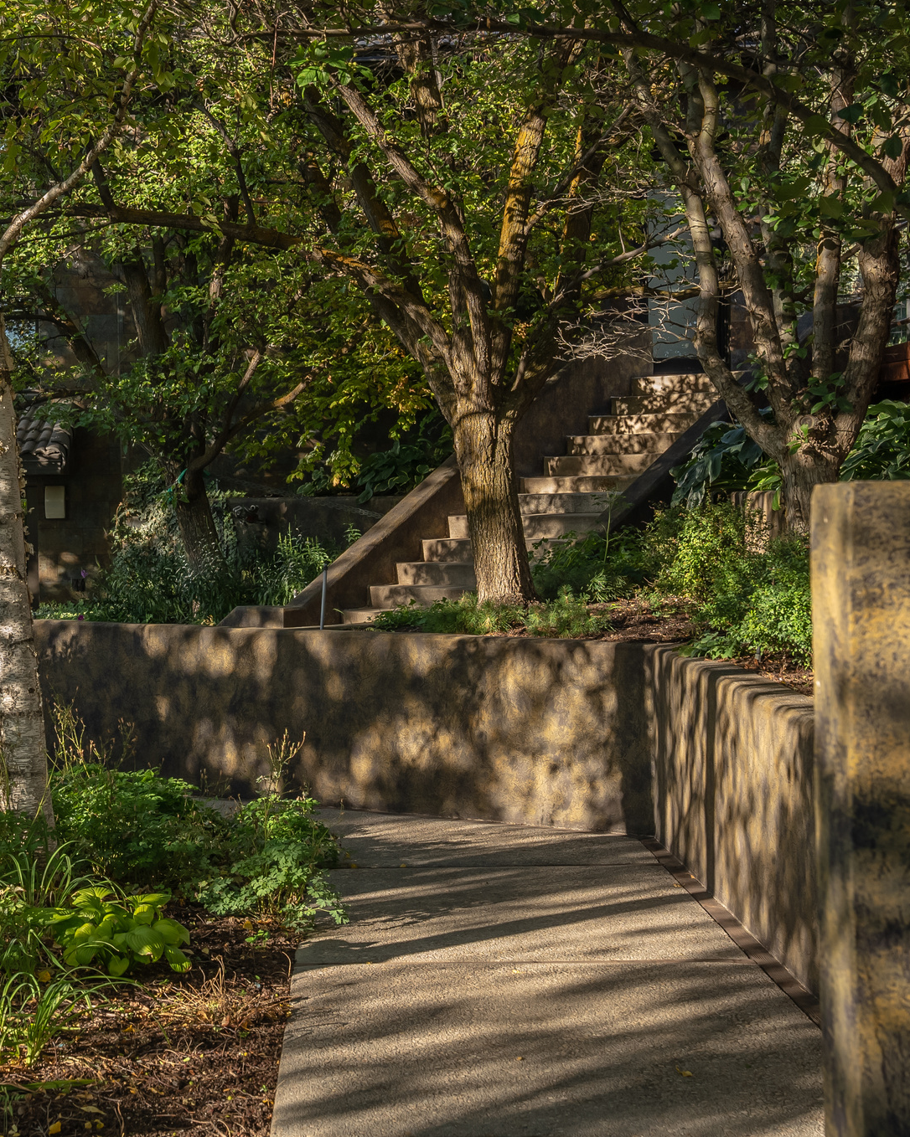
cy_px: 569
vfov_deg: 27.9
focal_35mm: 68
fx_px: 2290
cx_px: 264
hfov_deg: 22.3
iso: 320
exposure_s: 1/100
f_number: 7.1
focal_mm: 48
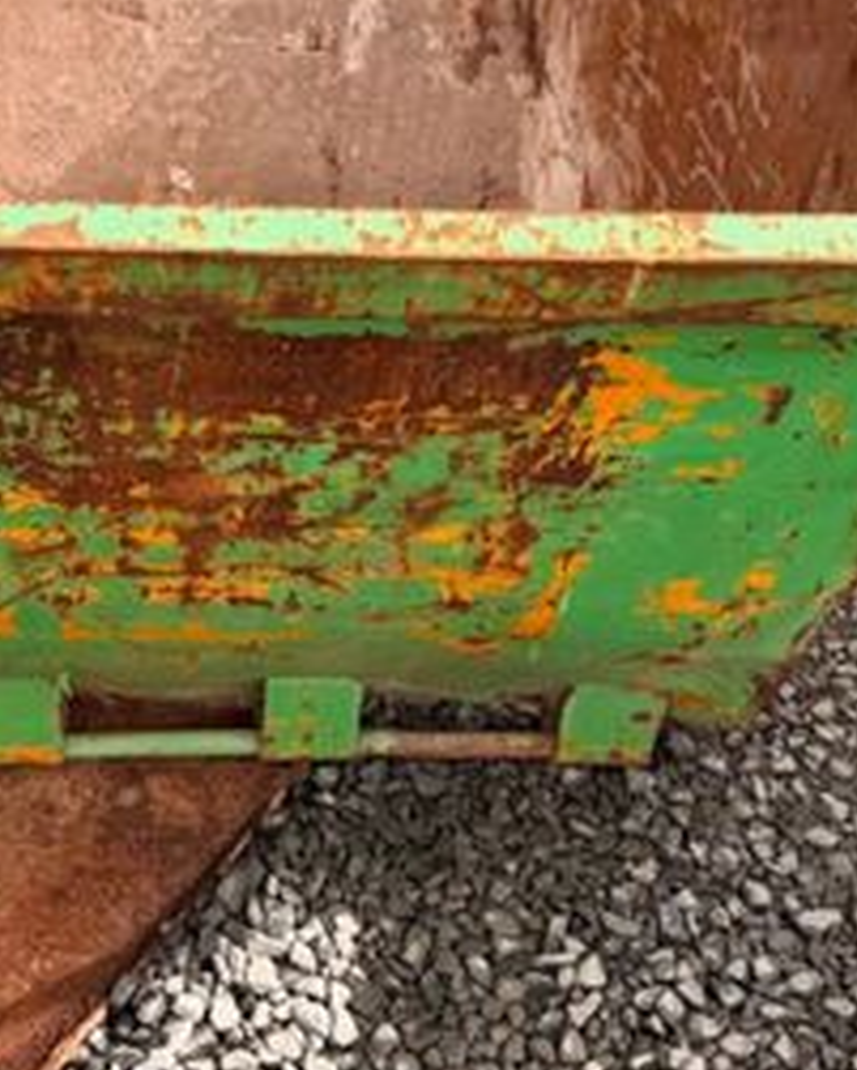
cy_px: 166
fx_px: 1774
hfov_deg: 26.7
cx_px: 183
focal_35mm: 56
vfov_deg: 32.3
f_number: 1.78
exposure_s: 1/2445
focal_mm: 6.76
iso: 80
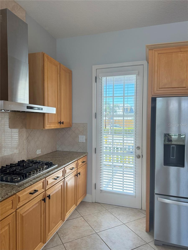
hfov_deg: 56.8
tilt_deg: -1.7
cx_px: 94
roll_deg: +0.2
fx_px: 174
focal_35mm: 24
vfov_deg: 71.6
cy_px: 125
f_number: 1.78
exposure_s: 1/414
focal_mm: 6.76
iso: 80
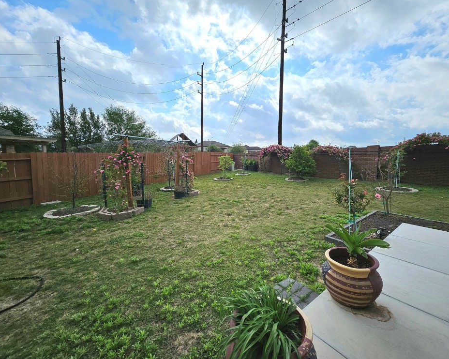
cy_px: 180
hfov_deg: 100.6
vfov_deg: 88.0
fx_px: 186
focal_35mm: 14
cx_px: 238
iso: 32
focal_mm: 1.74
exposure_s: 1/2500
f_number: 2.2
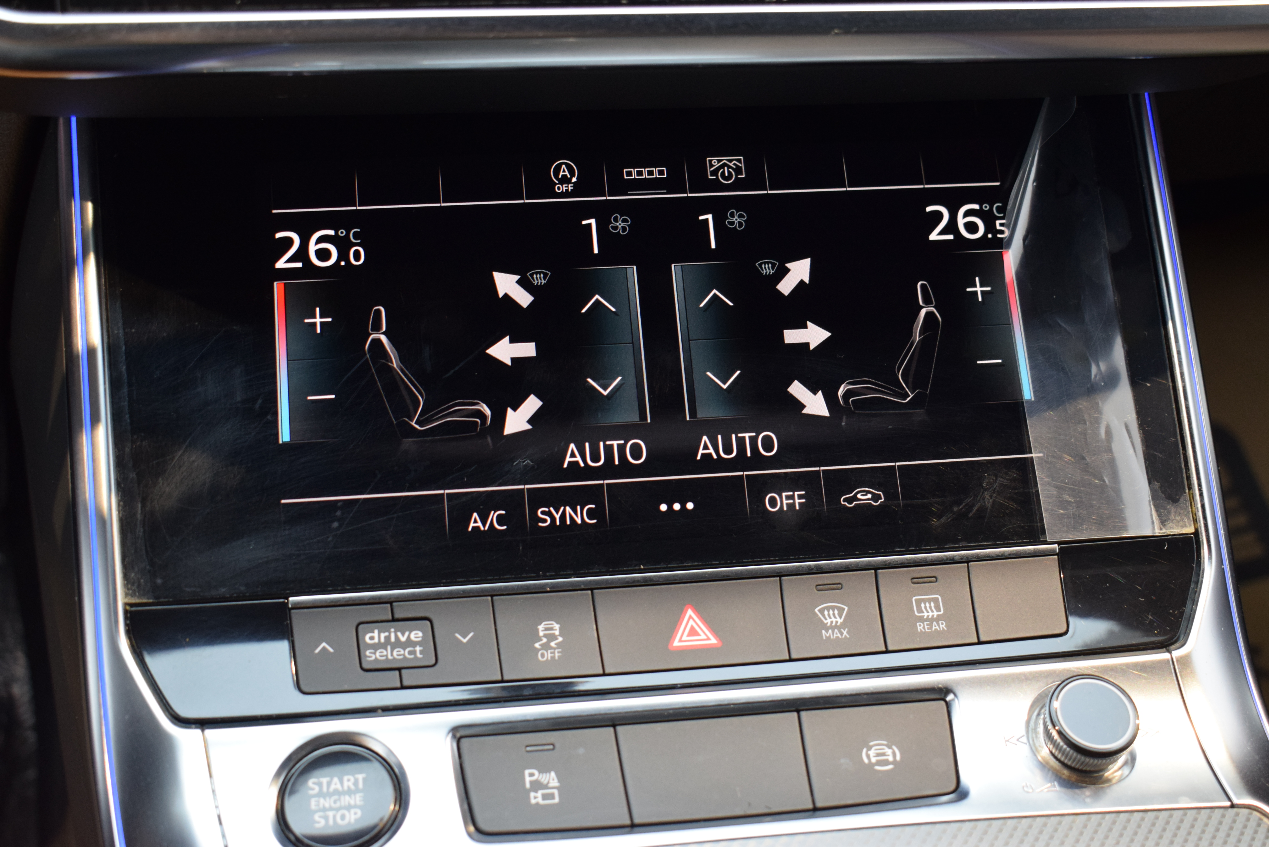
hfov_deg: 42.3
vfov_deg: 29.0
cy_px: 424
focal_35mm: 46
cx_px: 634
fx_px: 1639
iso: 1000
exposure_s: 1/30
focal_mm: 31
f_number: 5.6
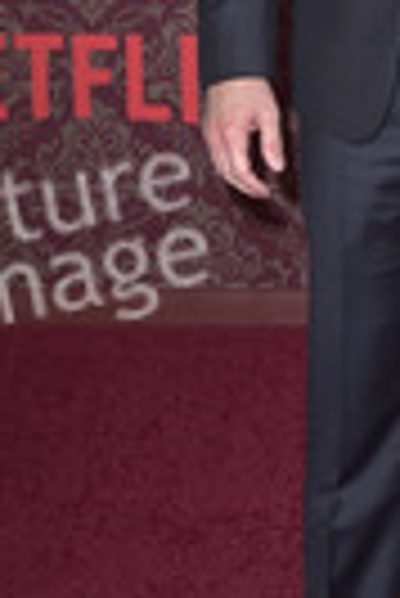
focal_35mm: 186
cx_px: 470
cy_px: 36
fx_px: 3092
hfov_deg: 7.3
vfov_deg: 11.0
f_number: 6.3
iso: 400
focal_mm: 62
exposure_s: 1/250
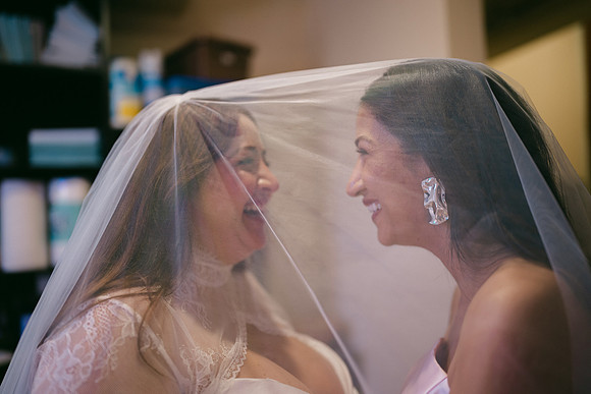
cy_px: 197
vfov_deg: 37.9
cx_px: 296
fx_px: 575
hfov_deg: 54.4
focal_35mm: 35
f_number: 1.2
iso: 320
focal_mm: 35
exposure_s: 1/320
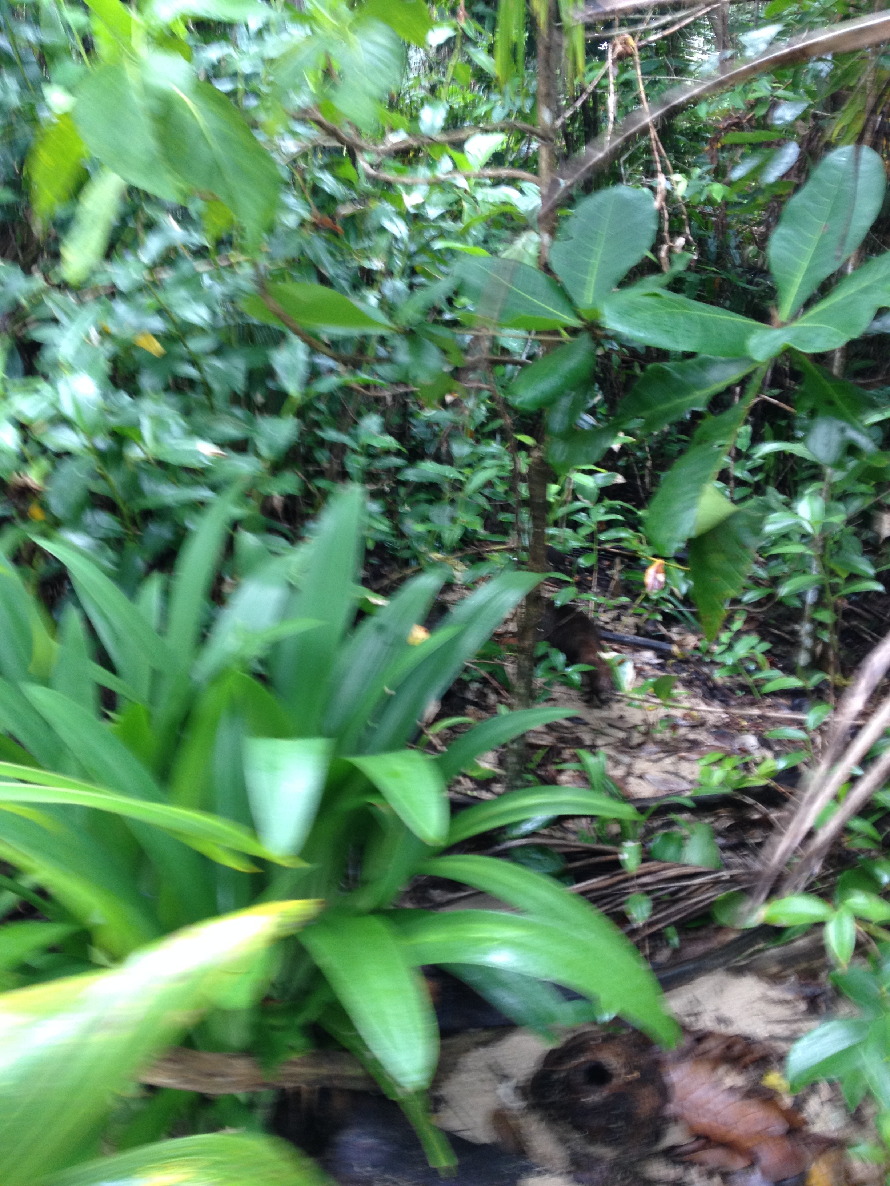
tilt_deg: -22.6
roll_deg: -1.1
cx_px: 445
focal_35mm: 35
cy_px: 593
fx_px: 1200
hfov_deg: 40.7
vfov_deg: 52.6
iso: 100
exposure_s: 1/20
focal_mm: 4.28
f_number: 2.4
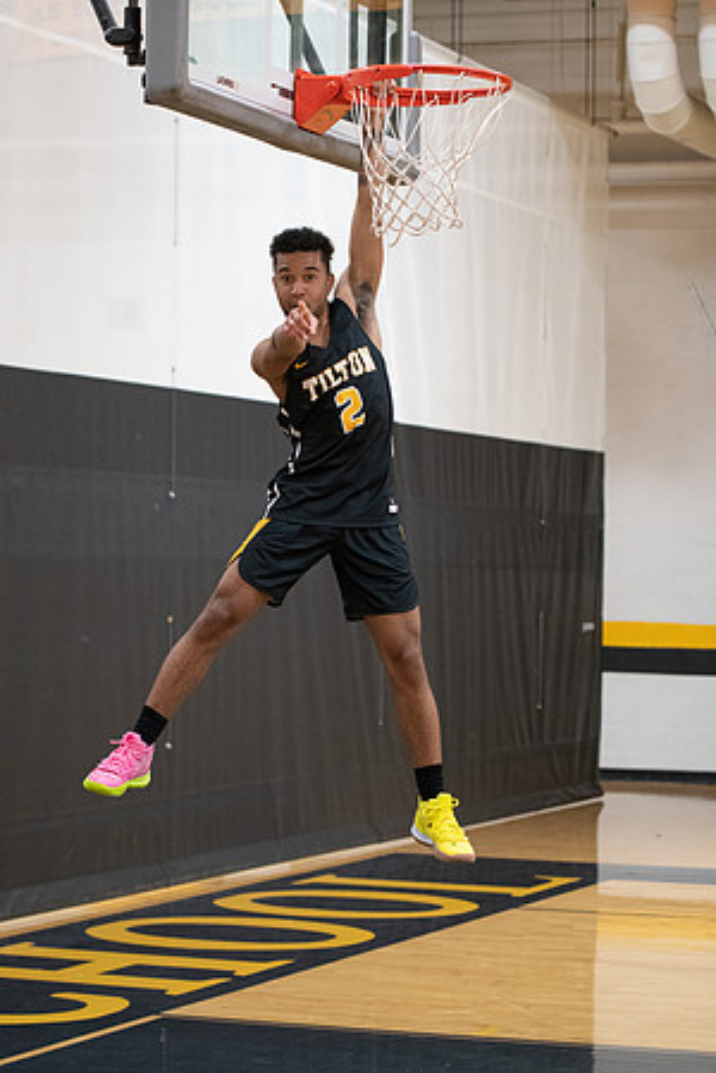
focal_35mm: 105
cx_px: 358
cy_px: 536
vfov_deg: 19.5
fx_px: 3132
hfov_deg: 13.0
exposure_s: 1/200
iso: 2000
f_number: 2.8
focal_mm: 70
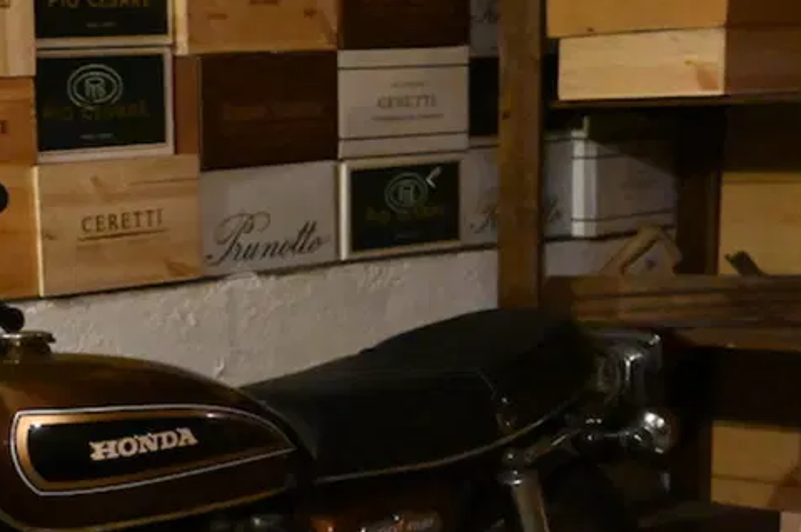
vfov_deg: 14.6
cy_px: 659
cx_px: 97
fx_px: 2000
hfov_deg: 22.2
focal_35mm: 90
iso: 28800
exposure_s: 1/160
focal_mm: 36
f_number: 4
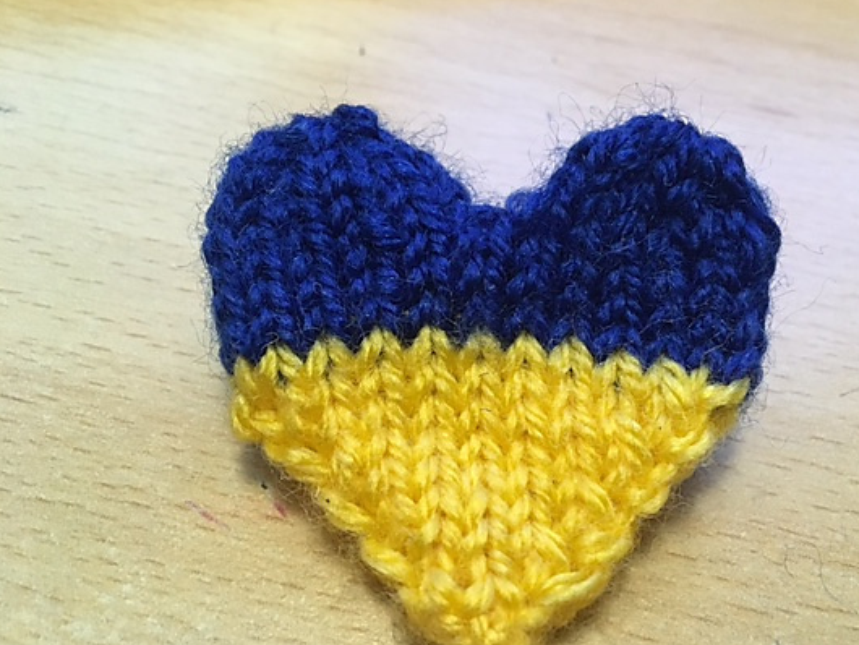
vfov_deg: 40.6
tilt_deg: -51.4
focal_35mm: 35
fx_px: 869
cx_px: 512
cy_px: 368
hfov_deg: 52.3
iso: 200
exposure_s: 1/25
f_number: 2.2
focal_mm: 4.15
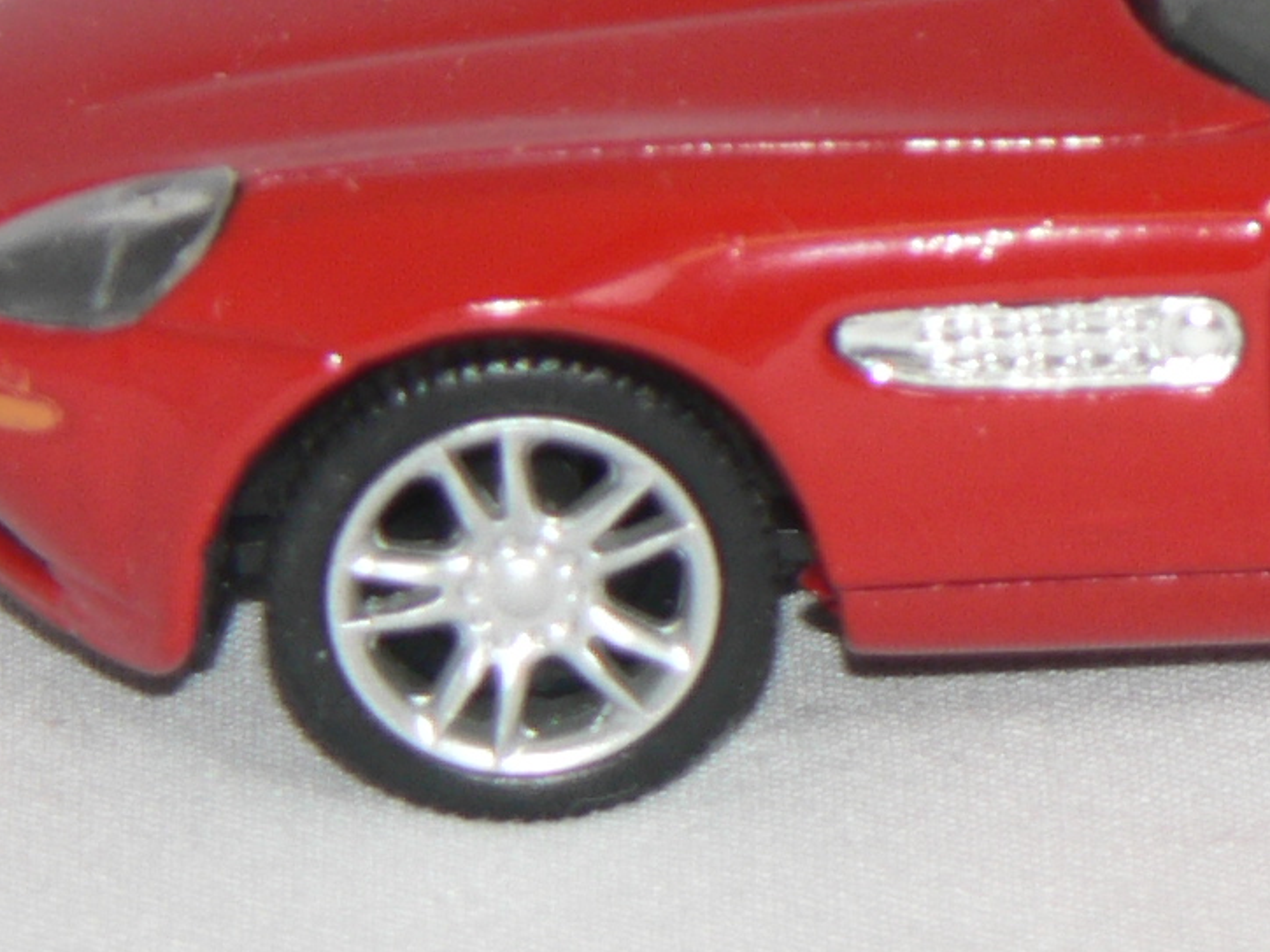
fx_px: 18674
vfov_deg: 2.9
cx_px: 1488
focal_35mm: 509
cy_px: 223
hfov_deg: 3.9
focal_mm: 24.1
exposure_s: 1/60
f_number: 3.3
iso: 80
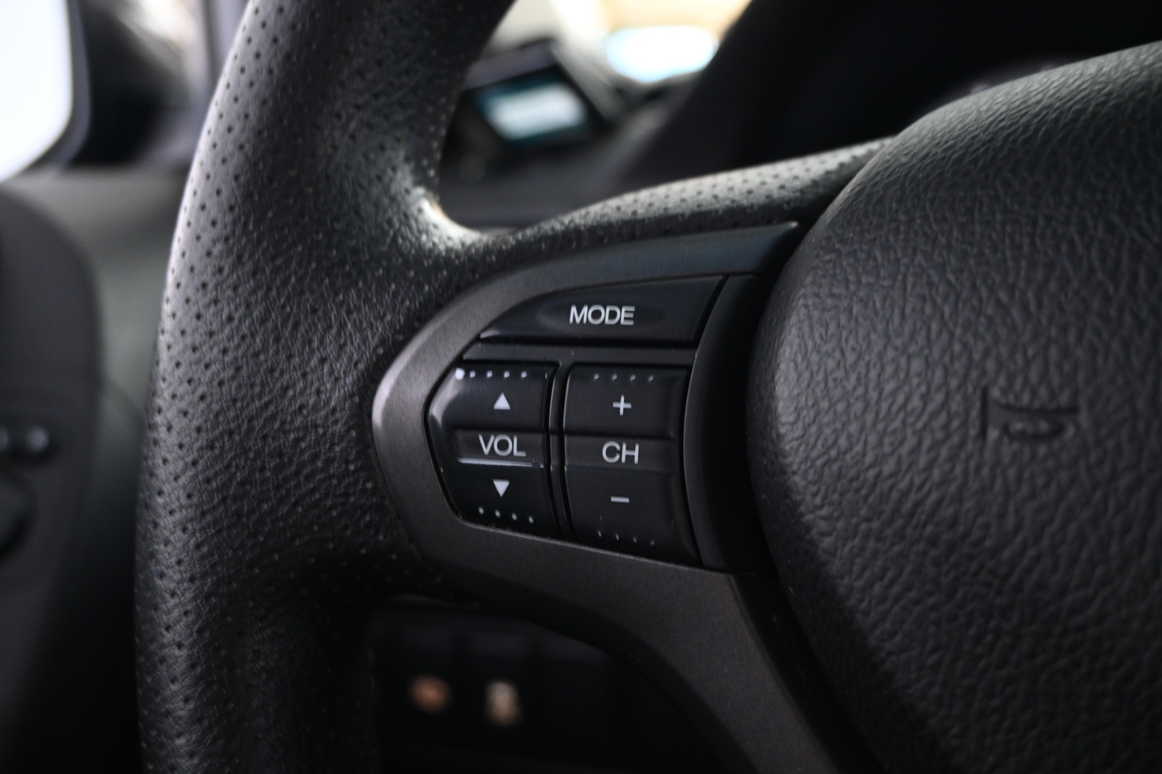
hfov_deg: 59.5
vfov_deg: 41.7
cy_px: 387
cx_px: 581
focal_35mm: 32
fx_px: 1017
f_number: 4
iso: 1600
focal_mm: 21
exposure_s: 1/8
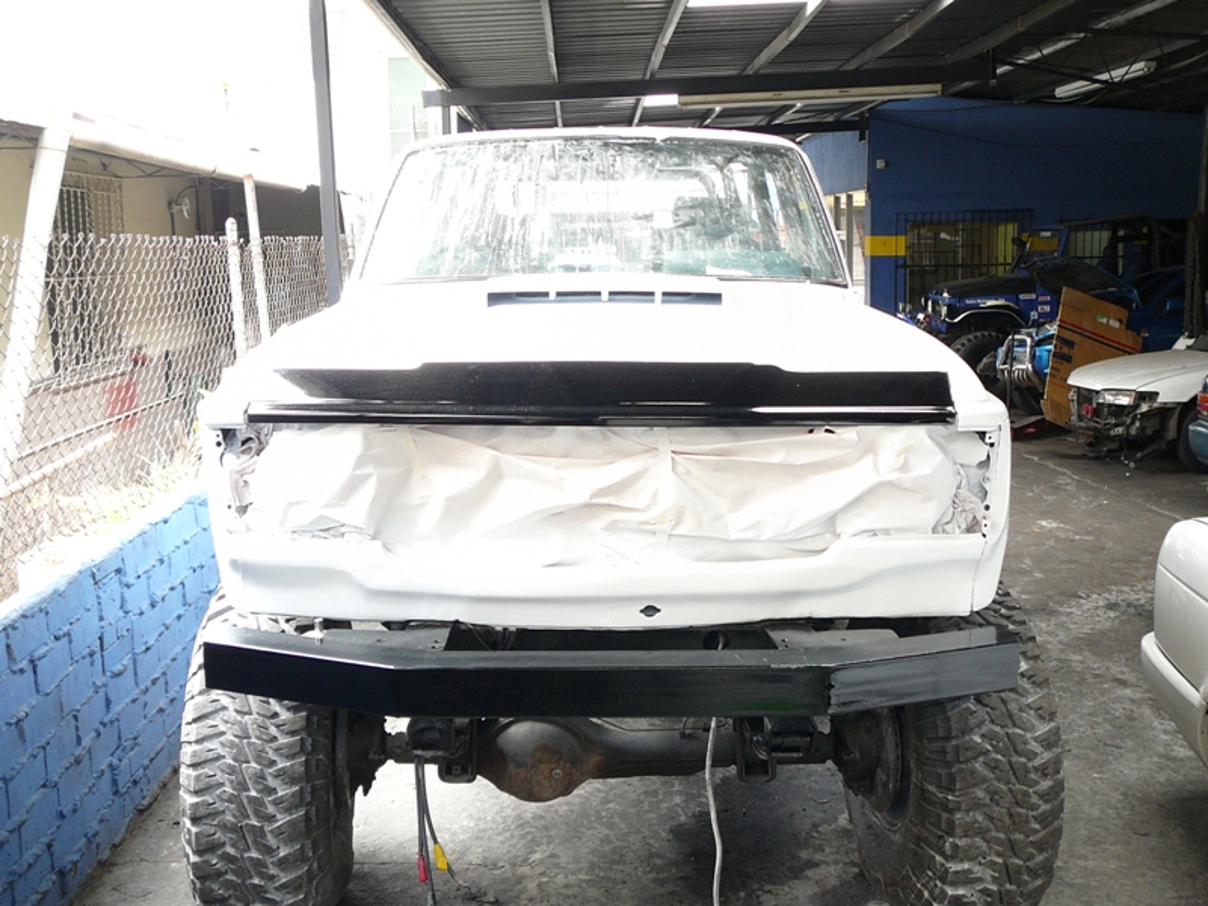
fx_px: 1221
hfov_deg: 52.6
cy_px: 453
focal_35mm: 35
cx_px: 604
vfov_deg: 40.7
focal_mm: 5.2
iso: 80
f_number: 2.8
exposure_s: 1/15
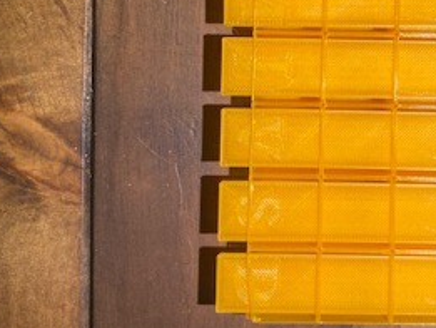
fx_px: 668
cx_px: 313
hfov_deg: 35.5
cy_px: 69
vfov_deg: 27.0
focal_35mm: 53
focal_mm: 4.25
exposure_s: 1/120
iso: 80
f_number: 1.8
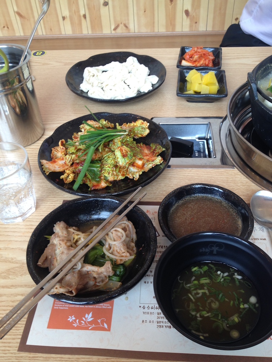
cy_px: 181
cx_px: 136
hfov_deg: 40.7
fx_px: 367
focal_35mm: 35
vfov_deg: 52.6
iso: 64
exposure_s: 1/40
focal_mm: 4.28
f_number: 2.4
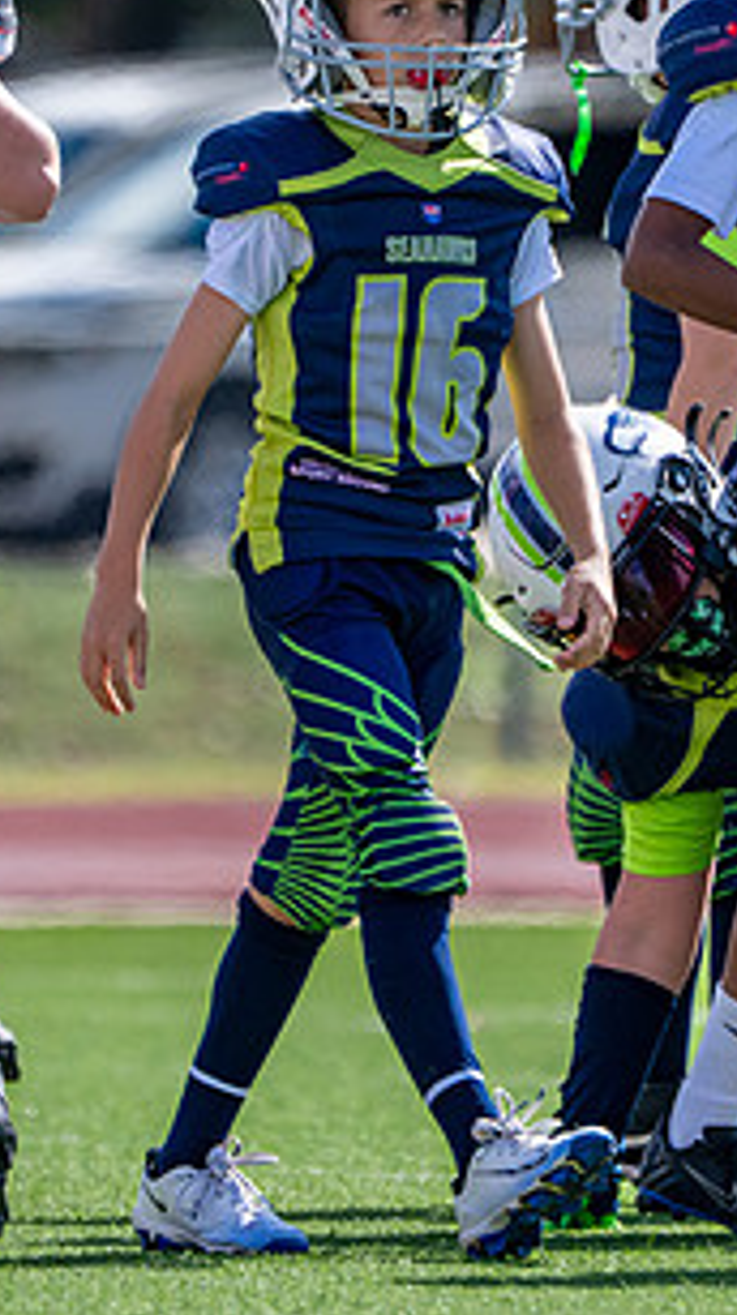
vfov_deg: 2.3
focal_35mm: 956
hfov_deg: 1.3
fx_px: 33314
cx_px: 406
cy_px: 438
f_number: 5.6
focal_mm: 400
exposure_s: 1/2500
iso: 640
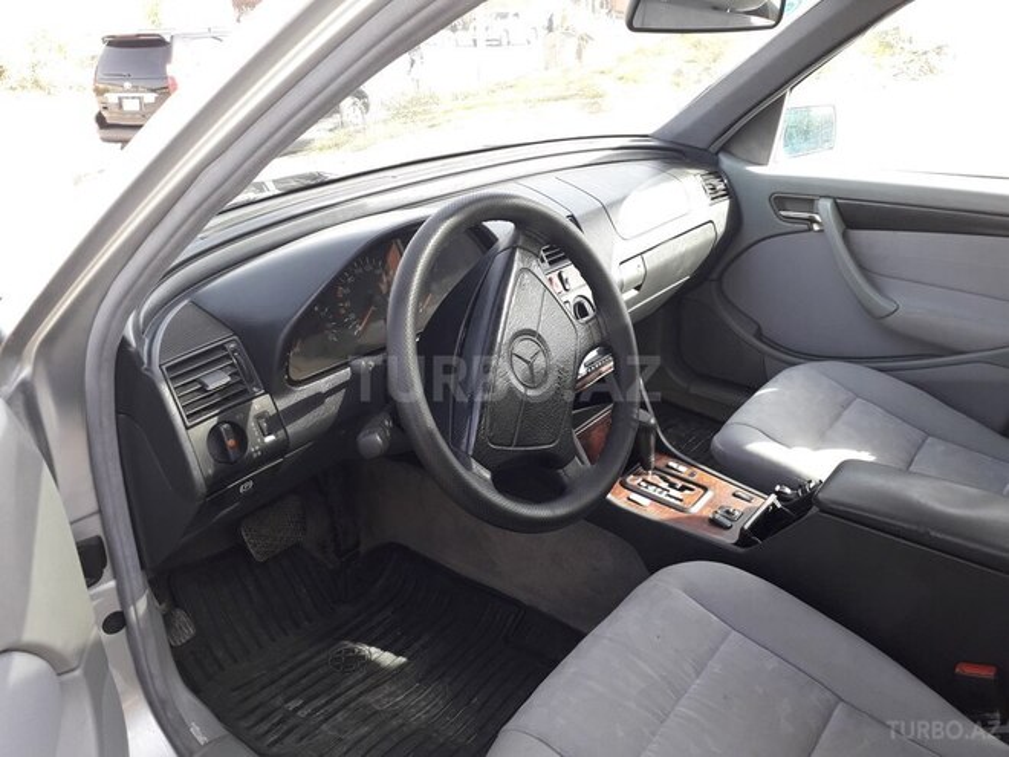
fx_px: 787
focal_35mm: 27
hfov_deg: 65.3
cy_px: 378
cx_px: 504
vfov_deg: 51.4
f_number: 1.9
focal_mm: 3.6
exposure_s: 1/111
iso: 40
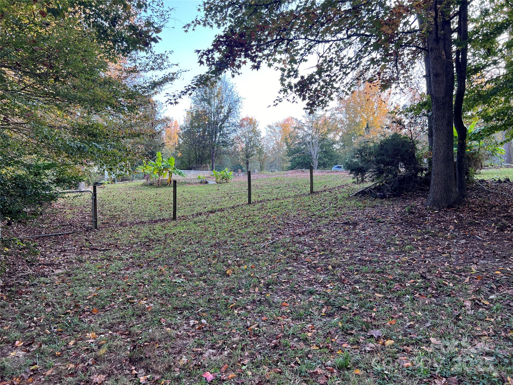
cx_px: 256
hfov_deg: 67.3
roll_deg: -1.1
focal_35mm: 26
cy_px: 192
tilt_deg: +4.0
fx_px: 385
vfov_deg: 53.1
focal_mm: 5.7
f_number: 1.5
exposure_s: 1/121
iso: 64
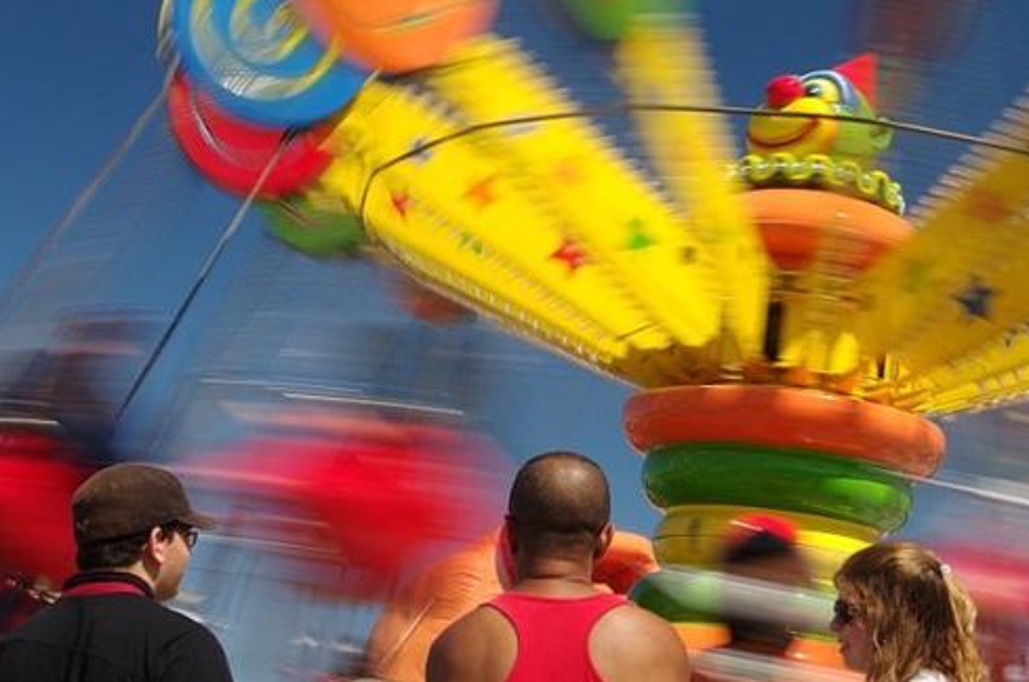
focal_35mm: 55
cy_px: 429
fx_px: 1569
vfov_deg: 24.4
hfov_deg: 36.3
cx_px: 566
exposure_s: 1/8
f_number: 22
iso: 100
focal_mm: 28
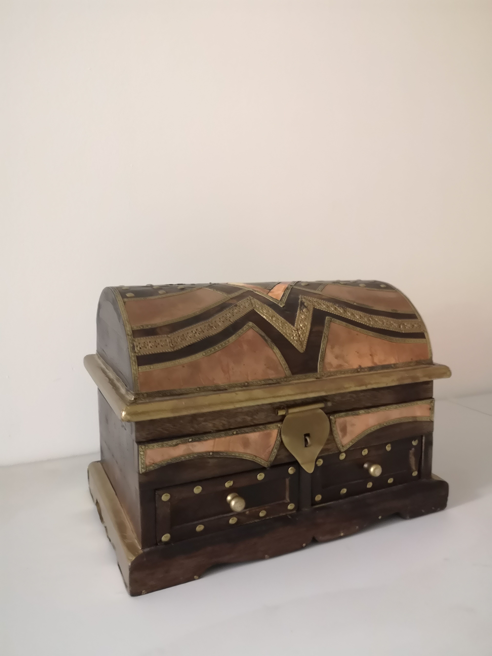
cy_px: 328
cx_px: 246
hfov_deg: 51.4
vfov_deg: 65.3
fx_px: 512
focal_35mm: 27
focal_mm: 3.95
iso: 800
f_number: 1.8
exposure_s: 1/16.7
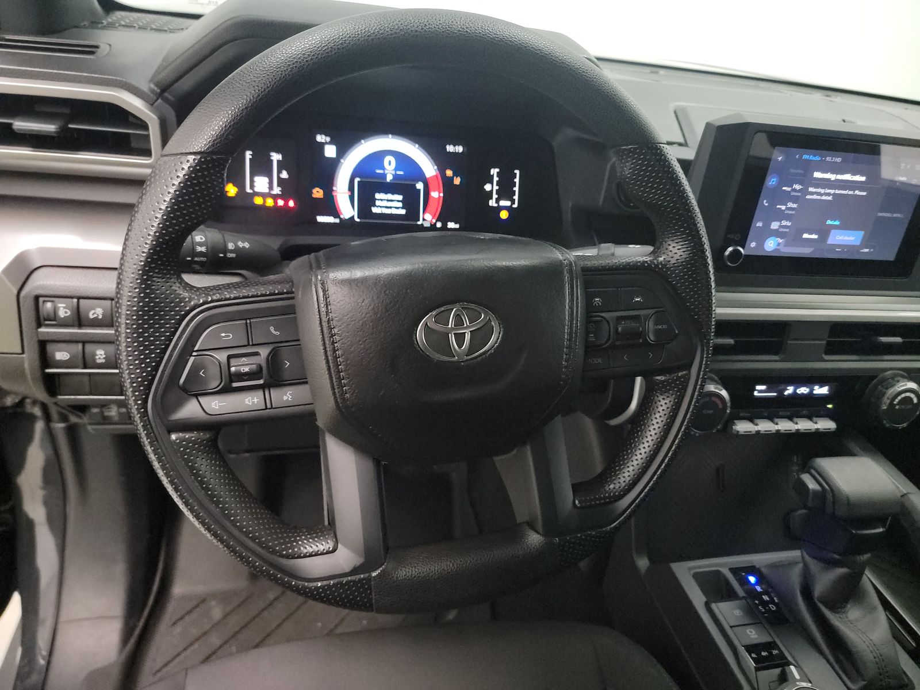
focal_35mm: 24
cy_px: 345
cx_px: 460
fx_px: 638
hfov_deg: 71.6
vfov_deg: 56.8
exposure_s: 1/50
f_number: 1.8
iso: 2171
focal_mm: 6.7
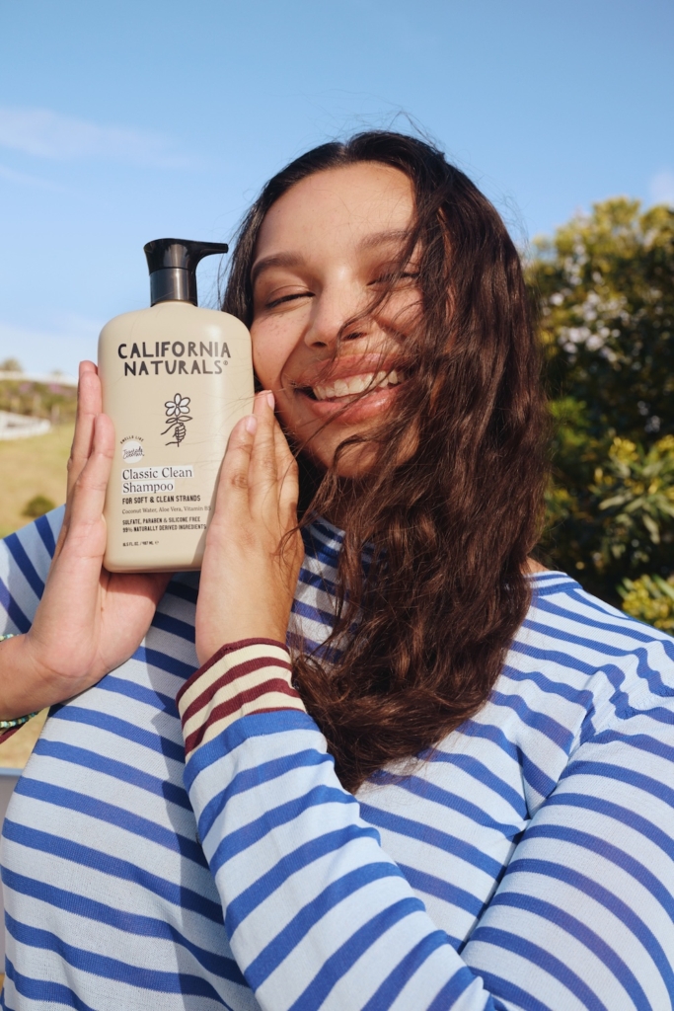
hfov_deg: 35.1
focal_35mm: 38
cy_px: 506
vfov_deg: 50.7
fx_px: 1067
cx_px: 337
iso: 400
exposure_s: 1/640
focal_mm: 38
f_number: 8
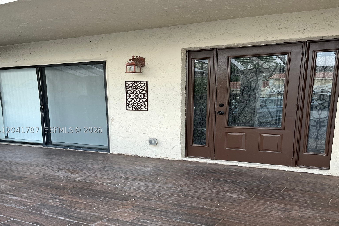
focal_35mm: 28
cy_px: 130
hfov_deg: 65.5
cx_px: 170
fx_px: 264
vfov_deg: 46.3
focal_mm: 5.1
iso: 100
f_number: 1.6
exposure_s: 1/121
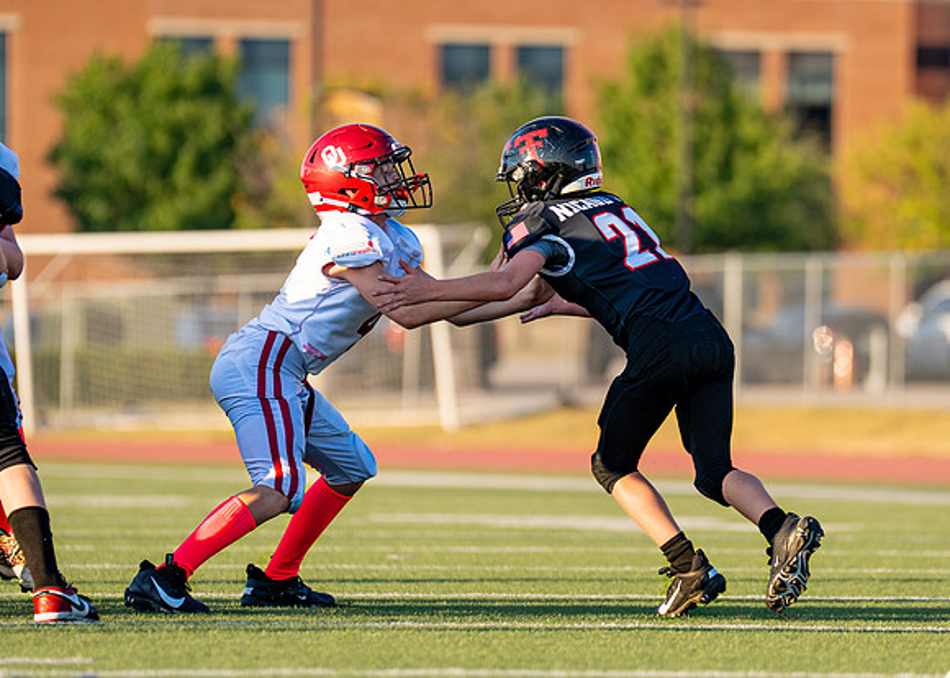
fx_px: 10628
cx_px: 617
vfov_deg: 3.7
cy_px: 315
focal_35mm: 394
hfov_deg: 5.1
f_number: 2.8
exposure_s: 1/1250
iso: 100
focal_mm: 200
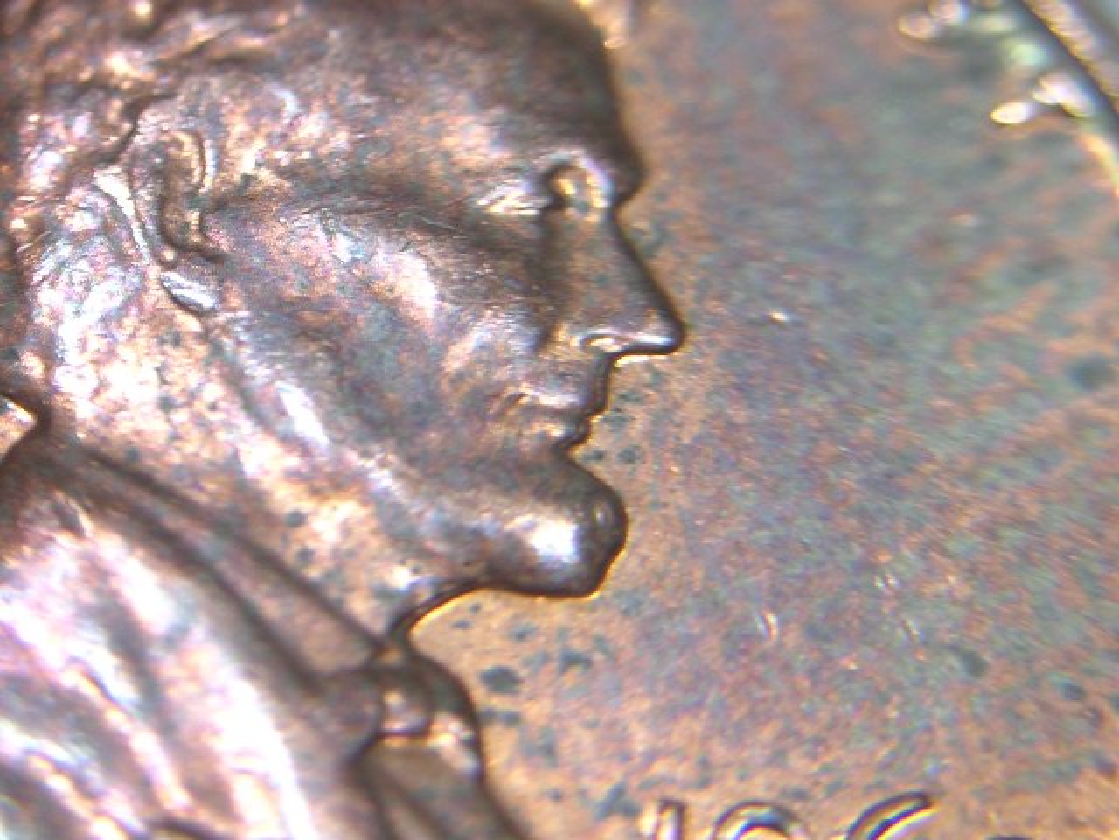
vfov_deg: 14.2
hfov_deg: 18.9
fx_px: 3362
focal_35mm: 104
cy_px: 420
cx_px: 560
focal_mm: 13.6
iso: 100
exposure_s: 1/6.6
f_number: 4.6
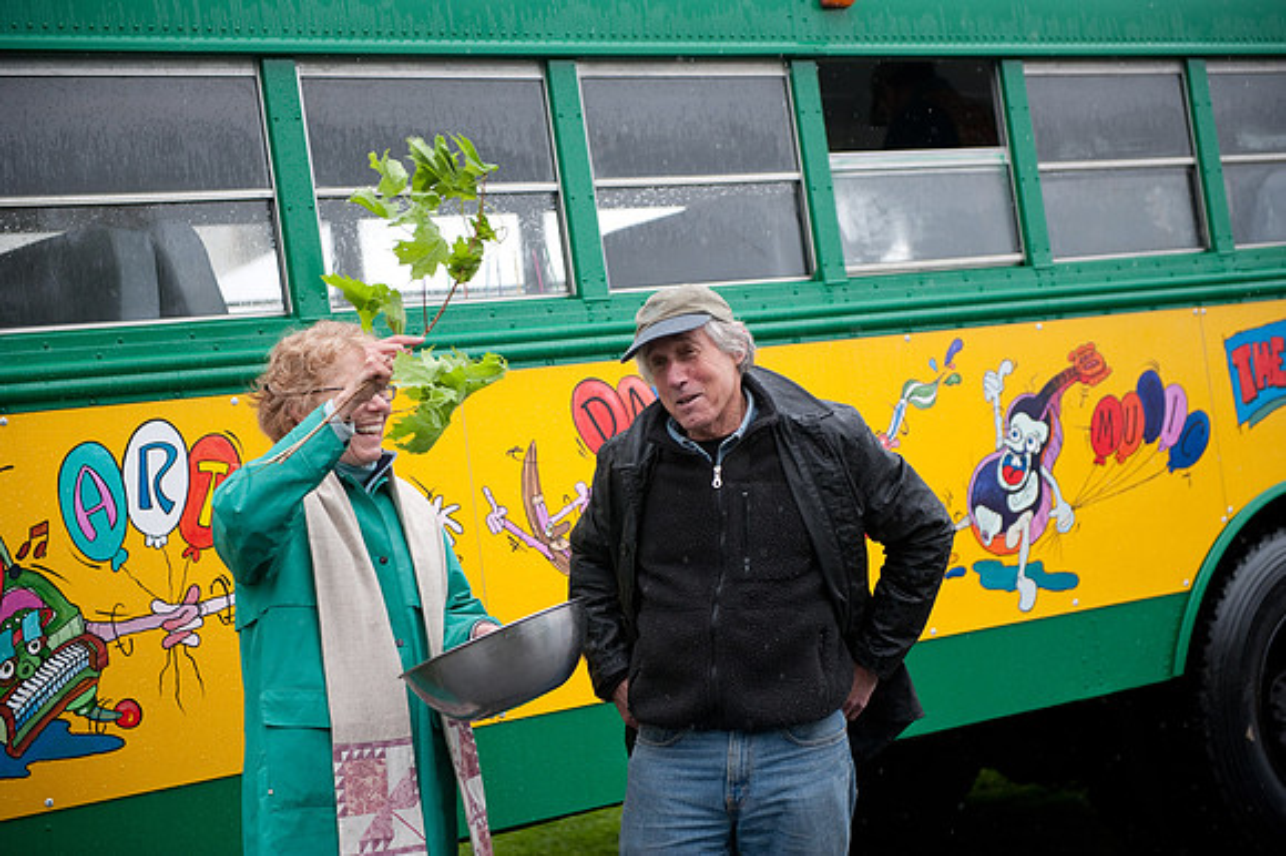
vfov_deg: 19.4
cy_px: 428
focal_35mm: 70
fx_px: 2499
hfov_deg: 28.9
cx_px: 643
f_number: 2.8
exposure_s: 1/800
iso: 640
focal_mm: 70
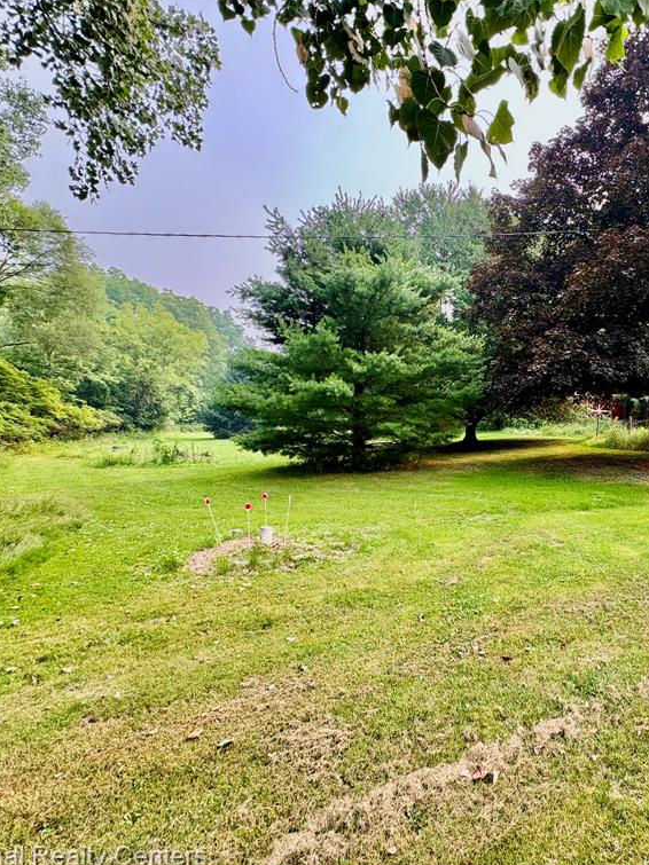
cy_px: 437
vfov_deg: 84.7
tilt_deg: -1.0
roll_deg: -0.8
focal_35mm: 19
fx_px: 475
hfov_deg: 63.4
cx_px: 509
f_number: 2.2
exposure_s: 1/156
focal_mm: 2.22
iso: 40
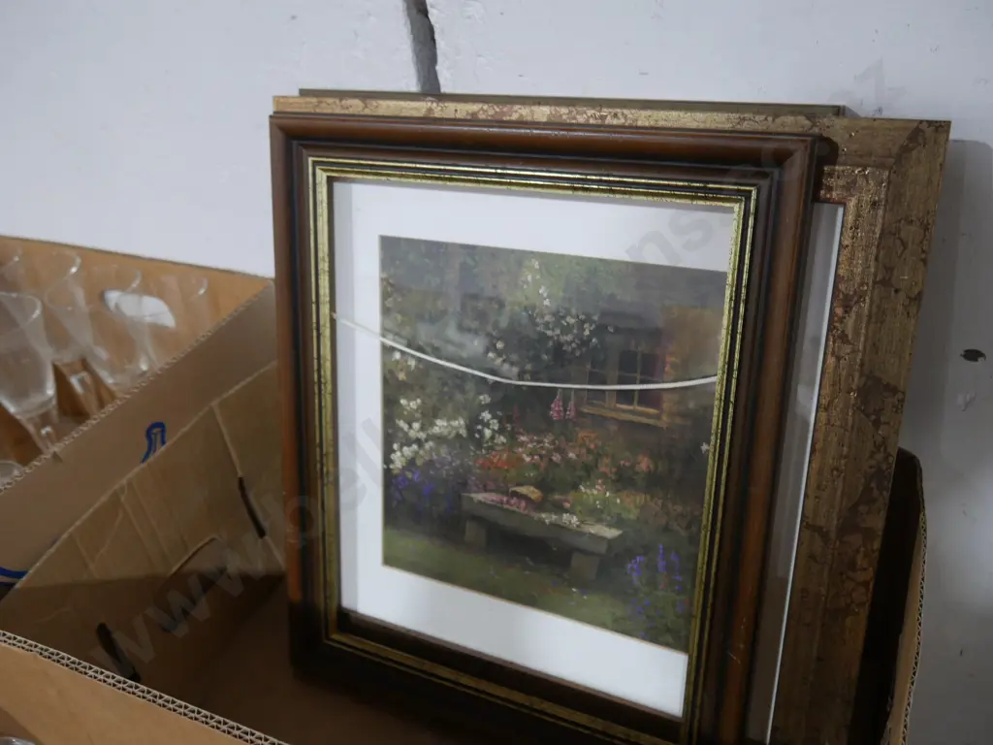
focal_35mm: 32
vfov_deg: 44.2
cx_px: 496
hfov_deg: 56.8
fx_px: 918
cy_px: 372
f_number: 3.6
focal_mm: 16
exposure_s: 1/60
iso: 1000
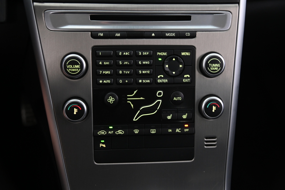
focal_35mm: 46
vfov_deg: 29.2
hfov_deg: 42.8
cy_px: 95
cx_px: 142
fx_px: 364
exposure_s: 1/15
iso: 2000
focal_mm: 46
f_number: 4
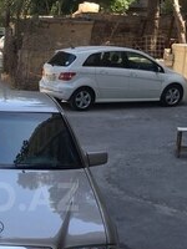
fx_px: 519
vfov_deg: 26.6
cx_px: -17
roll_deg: -1.2
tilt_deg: -19.6
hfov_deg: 19.6
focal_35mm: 72
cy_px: 197
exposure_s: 1/301
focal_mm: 4.15
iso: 25
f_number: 2.2
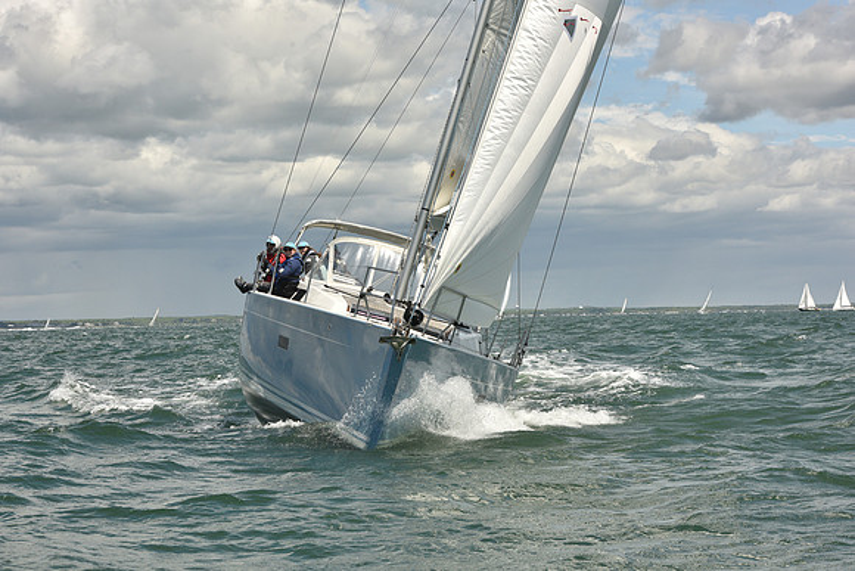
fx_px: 2019
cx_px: 428
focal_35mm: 85
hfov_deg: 23.9
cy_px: 286
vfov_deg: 16.1
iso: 320
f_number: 13
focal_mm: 85
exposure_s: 1/800
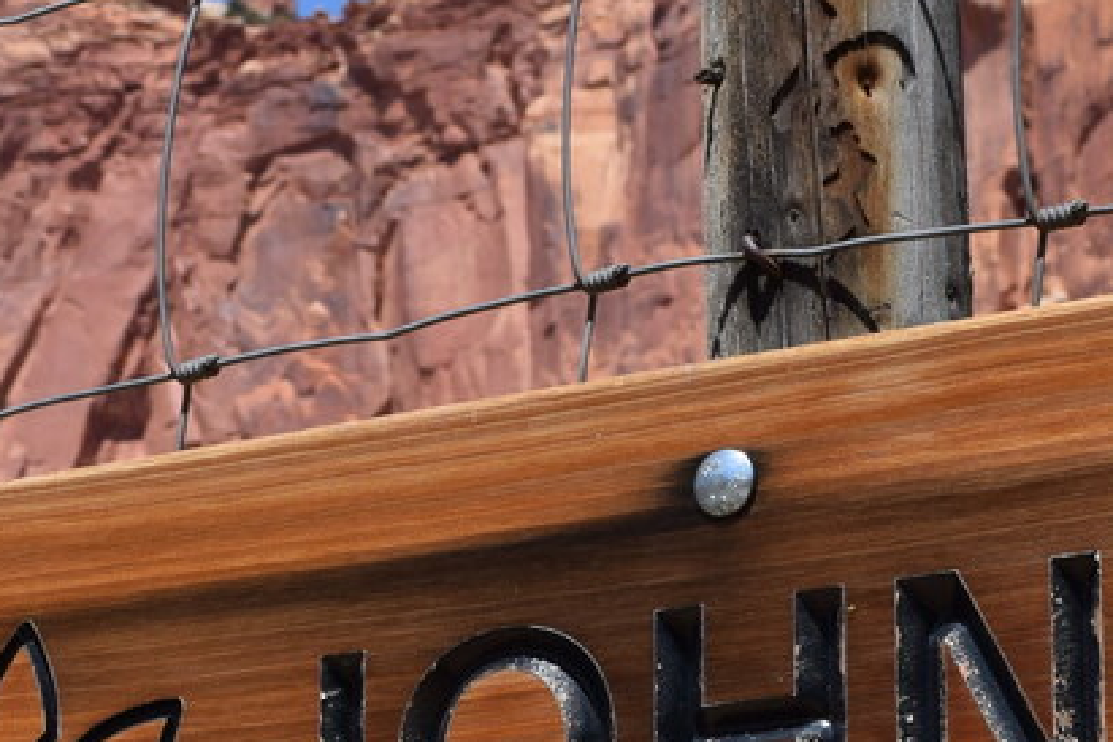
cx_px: 761
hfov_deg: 14.6
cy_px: 876
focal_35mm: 140
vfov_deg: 9.7
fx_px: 4328
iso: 200
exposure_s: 1/400
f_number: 10
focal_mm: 24
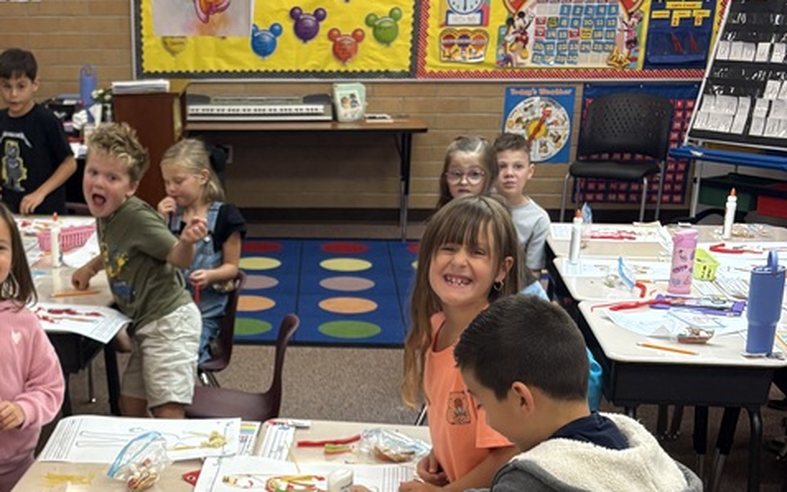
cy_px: 436
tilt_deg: -20.7
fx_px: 1266
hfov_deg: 33.5
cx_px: 156
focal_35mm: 59
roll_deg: +0.6
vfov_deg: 21.6
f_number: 1.6
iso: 160
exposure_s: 1/60
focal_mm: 5.96
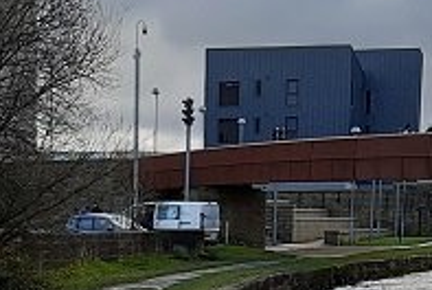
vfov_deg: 9.6
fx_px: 1646
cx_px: 42
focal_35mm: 137
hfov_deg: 14.8
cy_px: 508
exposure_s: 1/378
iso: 40
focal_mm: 3.92
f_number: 1.7
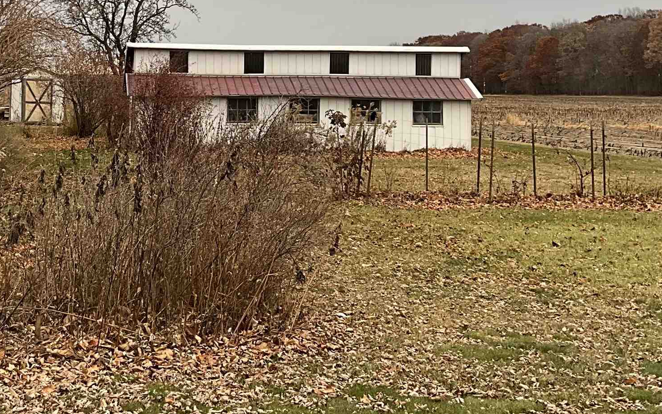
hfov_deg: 31.4
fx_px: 1154
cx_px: 163
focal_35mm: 64
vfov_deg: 20.0
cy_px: 69
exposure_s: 1/122
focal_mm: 3
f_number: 1.8
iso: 32
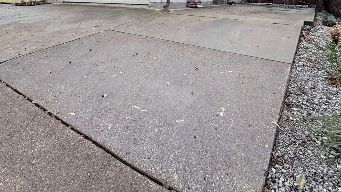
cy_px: -18
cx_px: 137
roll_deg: -0.7
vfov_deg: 36.4
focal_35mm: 27
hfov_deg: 69.2
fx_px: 244
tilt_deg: +2.4
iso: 250
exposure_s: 1/99
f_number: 2.2
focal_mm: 2.22
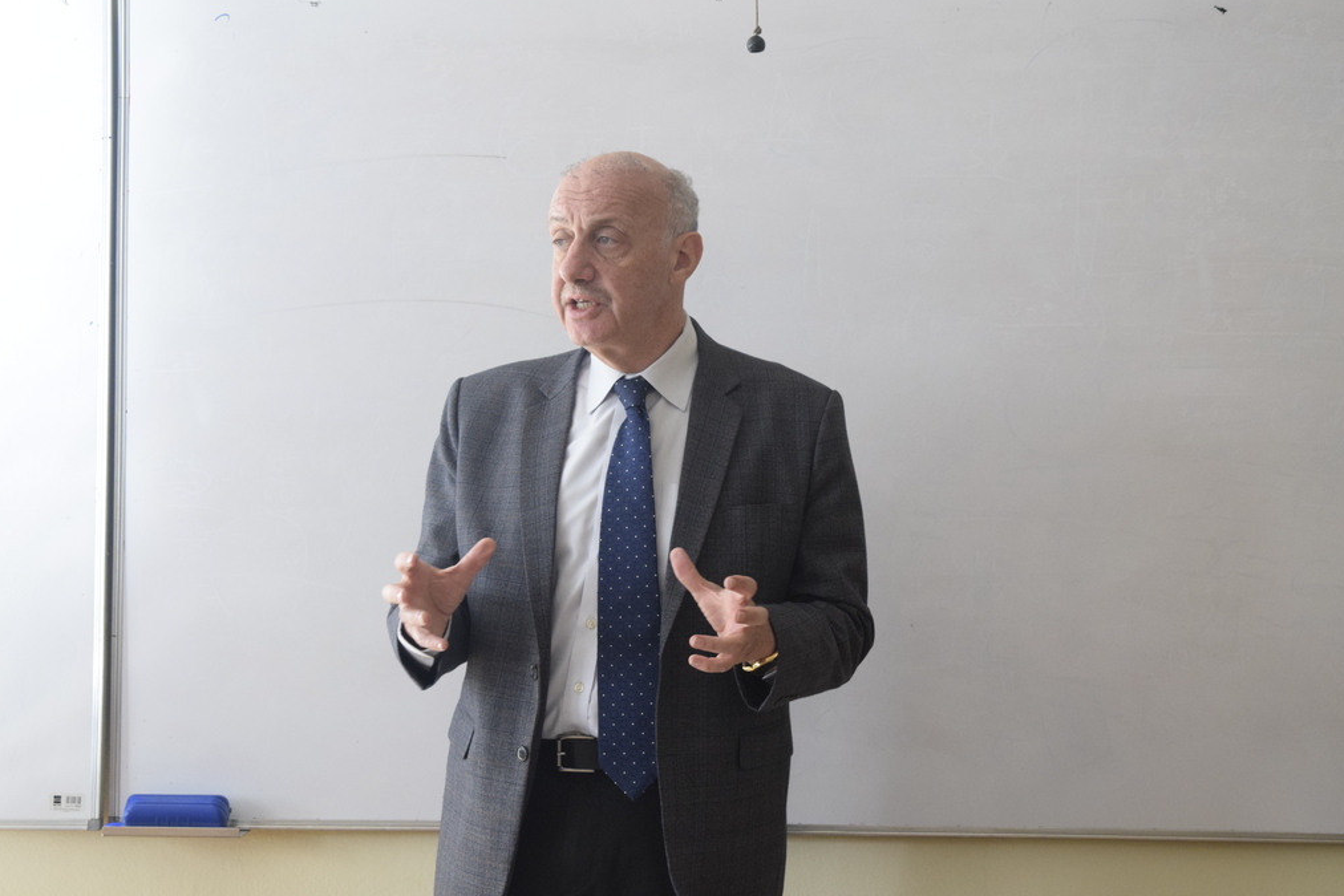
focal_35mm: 84
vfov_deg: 16.4
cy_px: 447
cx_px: 677
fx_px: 3118
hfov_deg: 24.3
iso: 2000
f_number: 6.3
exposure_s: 1/125
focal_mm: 55
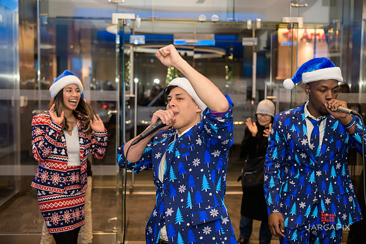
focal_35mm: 48
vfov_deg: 28.1
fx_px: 488
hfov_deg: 41.1
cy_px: 122
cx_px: 183
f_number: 3.2
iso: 400
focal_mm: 48
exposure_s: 1/125
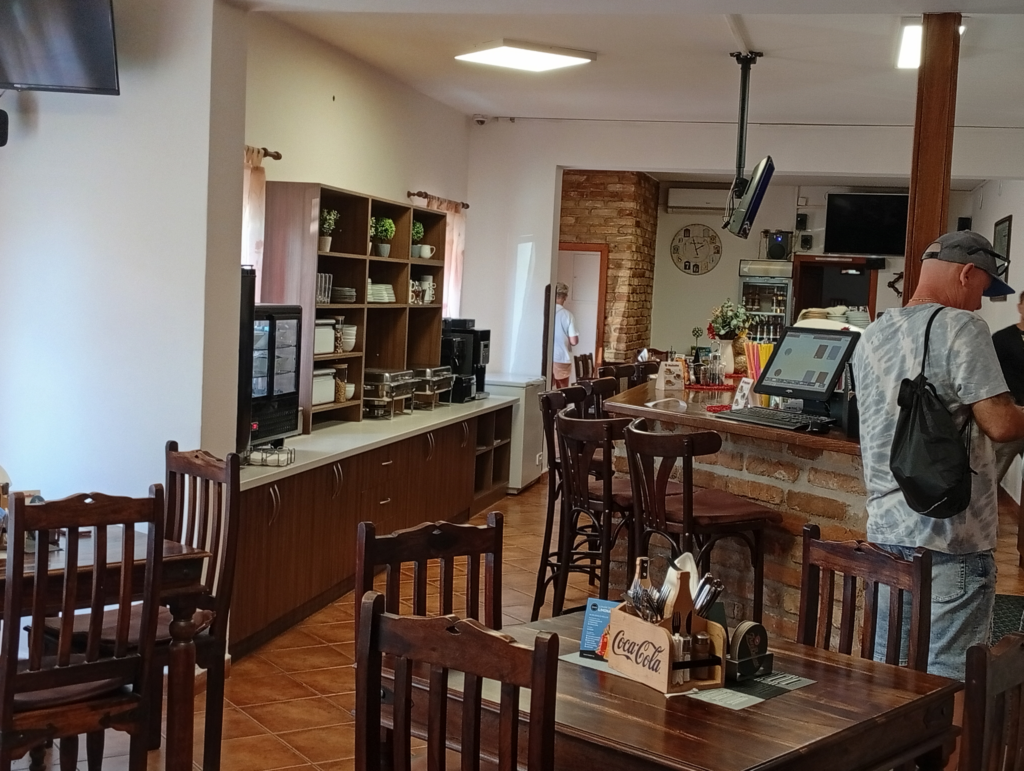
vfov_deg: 30.3
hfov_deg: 39.6
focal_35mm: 48
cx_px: 512
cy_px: 386
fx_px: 1422
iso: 240
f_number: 1.8
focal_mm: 3.98
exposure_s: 1/30
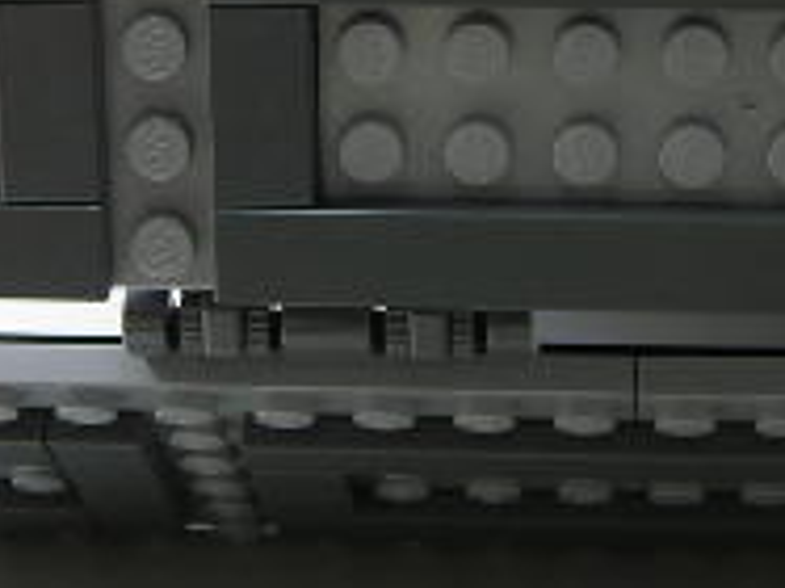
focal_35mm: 130
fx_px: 2946
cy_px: 8
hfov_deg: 15.1
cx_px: 521
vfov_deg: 11.3
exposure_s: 1/13.8
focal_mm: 6.3
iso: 50
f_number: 3.2
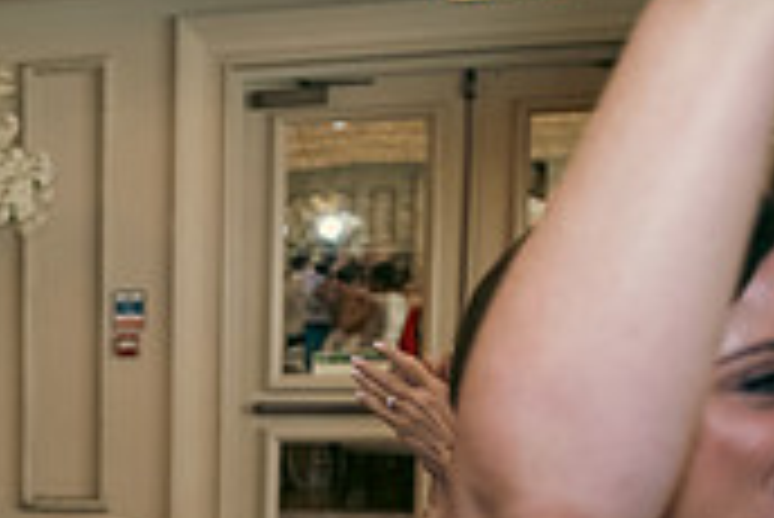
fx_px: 1743
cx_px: -432
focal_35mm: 81
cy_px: 592
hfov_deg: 20.8
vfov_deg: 16.3
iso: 800
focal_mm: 24
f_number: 3.5
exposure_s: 1/160
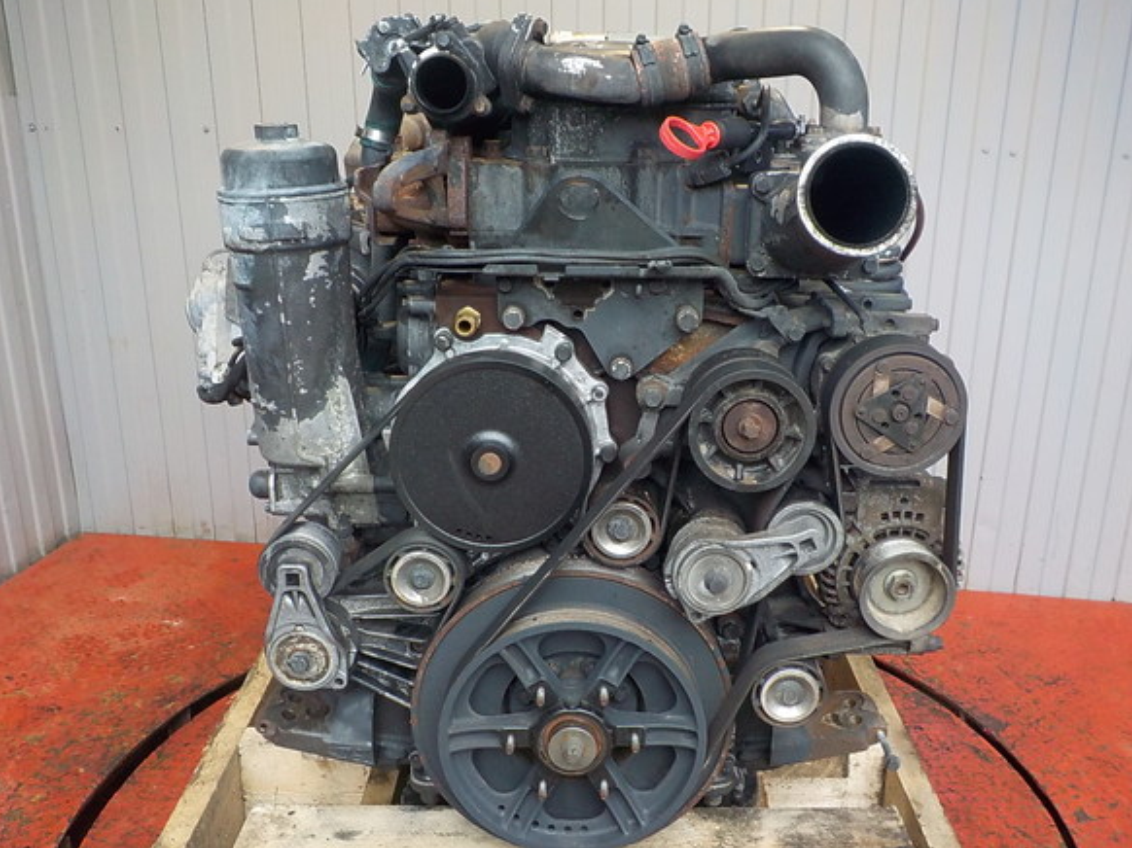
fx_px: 1079
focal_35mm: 33
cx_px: 605
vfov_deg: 42.9
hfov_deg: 55.3
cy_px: 430
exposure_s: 1/30
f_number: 3.3
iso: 180
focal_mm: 4.1
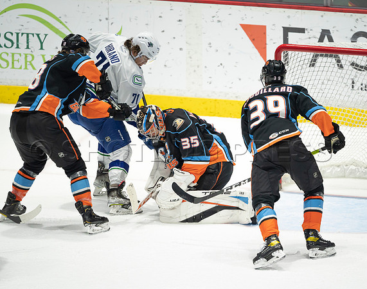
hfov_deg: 2.6
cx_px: 215
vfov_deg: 2.0
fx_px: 8132
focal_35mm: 753
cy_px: 154
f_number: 4
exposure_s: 1/640
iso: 1600
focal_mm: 600
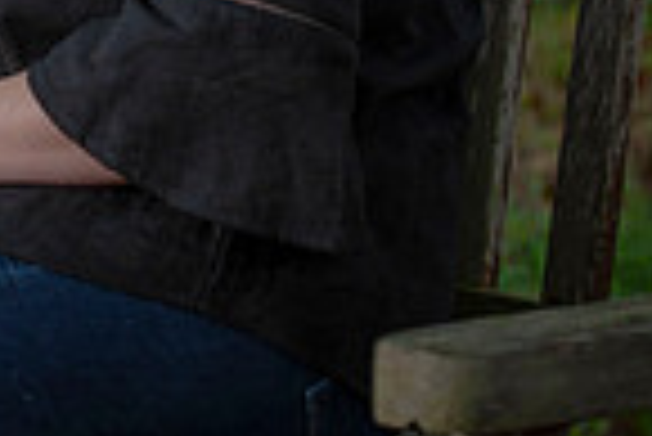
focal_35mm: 391
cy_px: -423
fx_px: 7088
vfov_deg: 3.5
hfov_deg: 5.2
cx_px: -405
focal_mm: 98
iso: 160
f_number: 4.5
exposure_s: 1/200
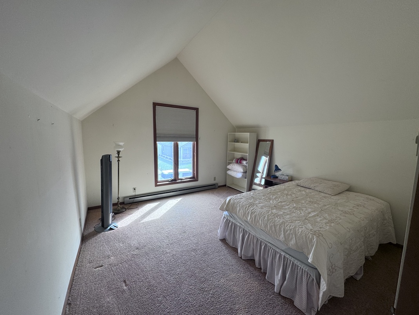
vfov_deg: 85.7
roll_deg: -1.2
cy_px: 158
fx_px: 169
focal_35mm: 14
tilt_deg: -7.2
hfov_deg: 102.1
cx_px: 210
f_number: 2.2
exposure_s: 1/99
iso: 80
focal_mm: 2.22
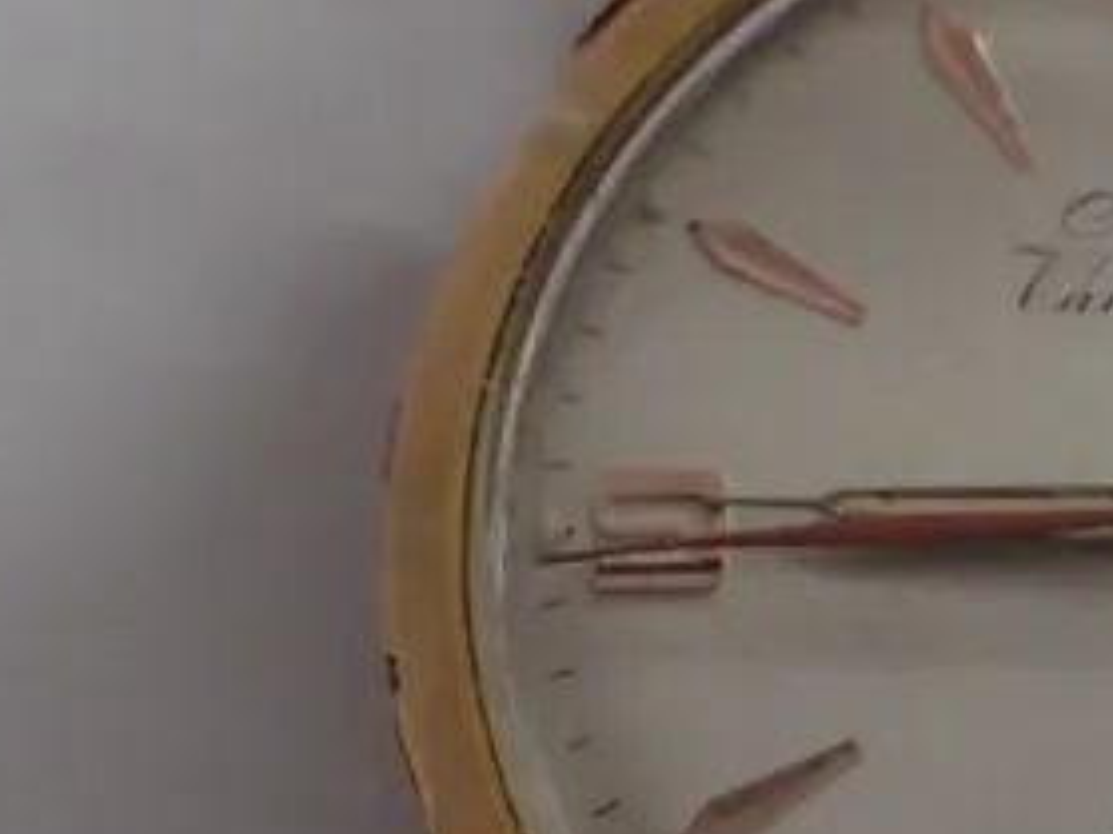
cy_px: 555
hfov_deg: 12.7
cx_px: 1285
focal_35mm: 152
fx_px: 4885
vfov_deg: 9.7
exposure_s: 1/50
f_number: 3.4
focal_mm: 9.61
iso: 1250
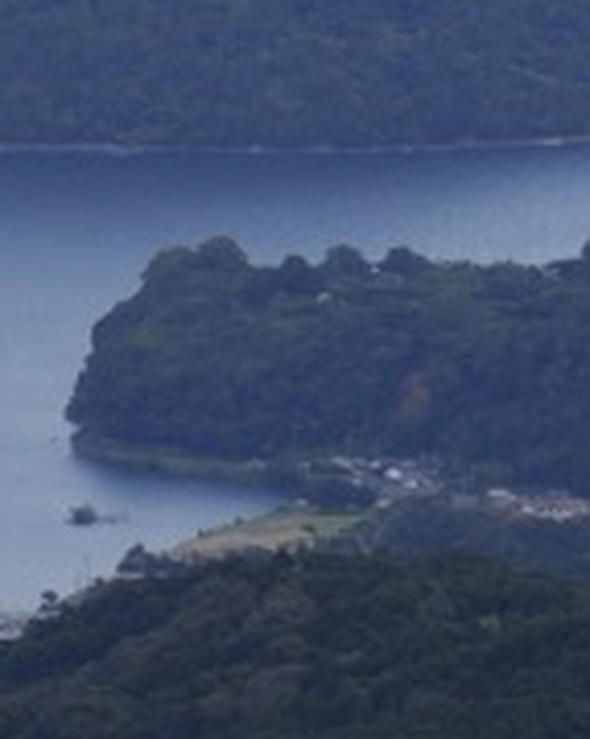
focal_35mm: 857
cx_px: -974
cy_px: -1288
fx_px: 18722
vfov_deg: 2.2
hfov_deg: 1.8
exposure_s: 1/200
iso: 100
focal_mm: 85
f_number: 2.8
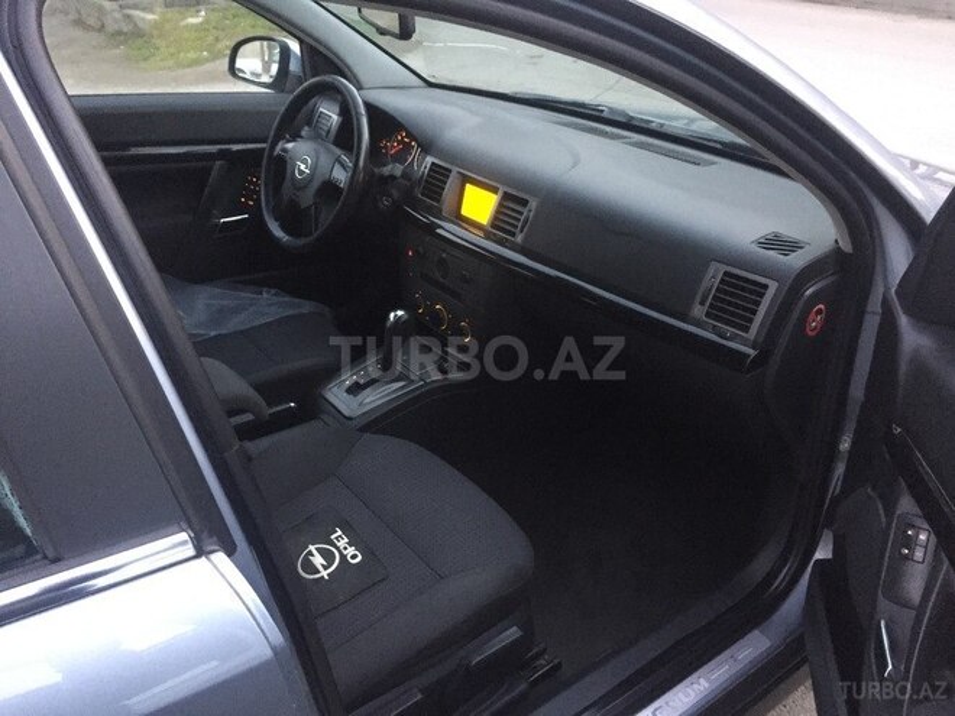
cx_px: 478
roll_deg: -0.2
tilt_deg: -30.4
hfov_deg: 61.7
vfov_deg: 48.2
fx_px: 800
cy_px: 358
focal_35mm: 29
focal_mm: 4.15
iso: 320
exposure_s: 1/17
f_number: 2.2
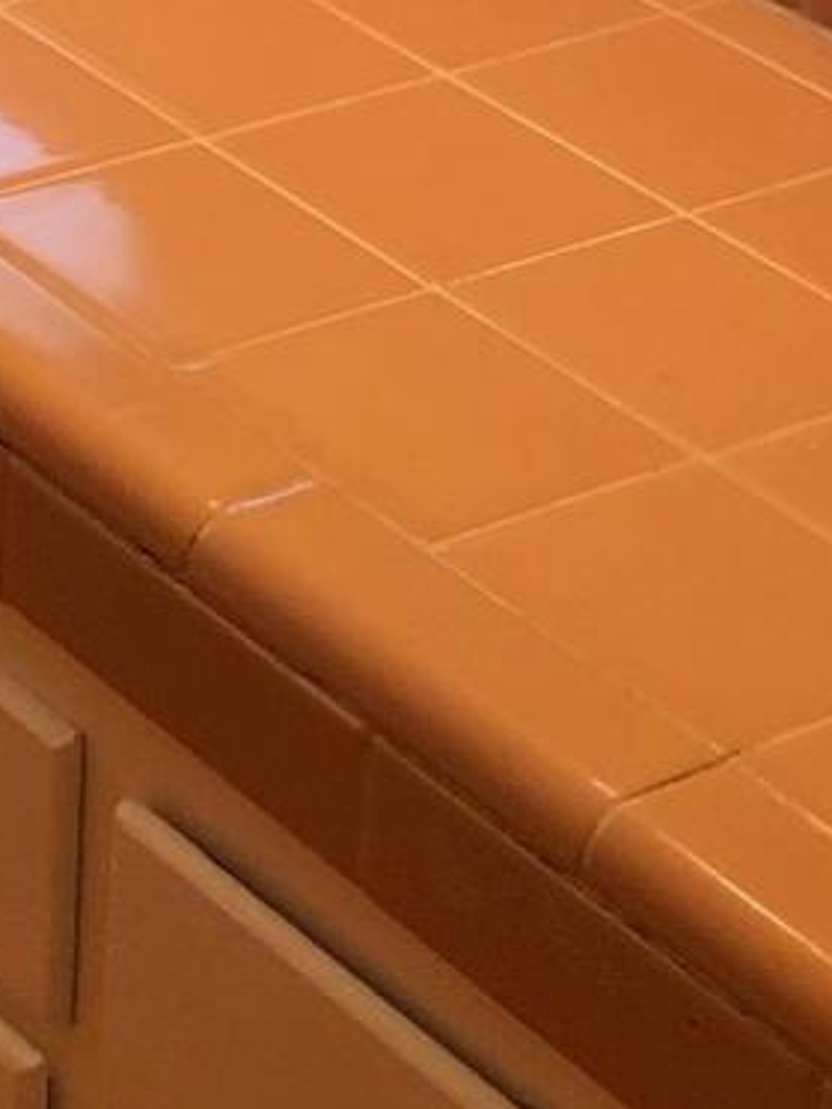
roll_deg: -1.9
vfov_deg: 11.5
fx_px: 4804
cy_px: -1264
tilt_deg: -10.7
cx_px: -978
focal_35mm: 150
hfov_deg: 9.1
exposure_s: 1/40
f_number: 1.8
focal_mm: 4
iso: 25
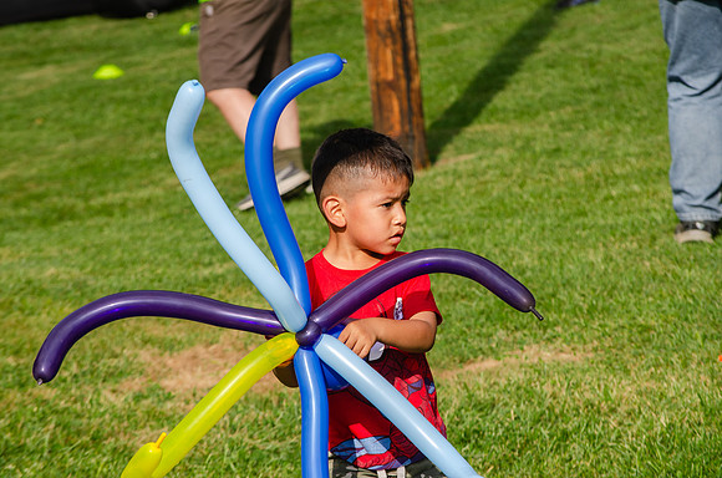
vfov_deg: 6.8
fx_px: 4052
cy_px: 239
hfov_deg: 10.2
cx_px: 361
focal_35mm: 202
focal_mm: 135
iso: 100
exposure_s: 1/250
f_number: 8
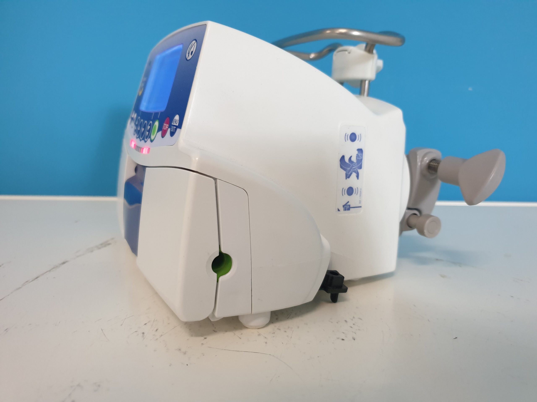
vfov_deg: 53.1
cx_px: 268
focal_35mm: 26
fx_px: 403
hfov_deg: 67.3
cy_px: 201
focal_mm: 4.3
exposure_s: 1/50
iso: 250
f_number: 1.5
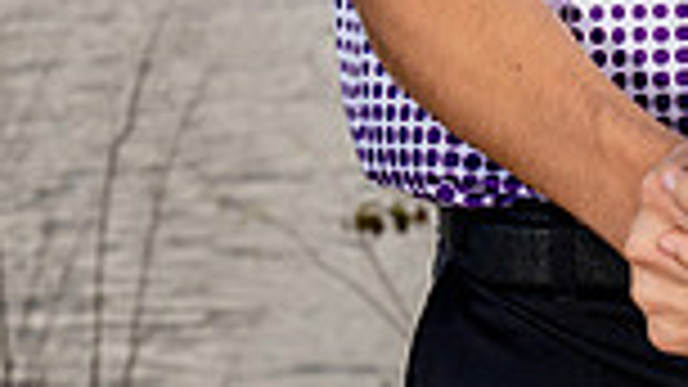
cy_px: -558
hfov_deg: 10.0
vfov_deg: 5.4
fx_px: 3922
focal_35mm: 215
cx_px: 490
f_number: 8
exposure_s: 1/250
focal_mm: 70
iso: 100
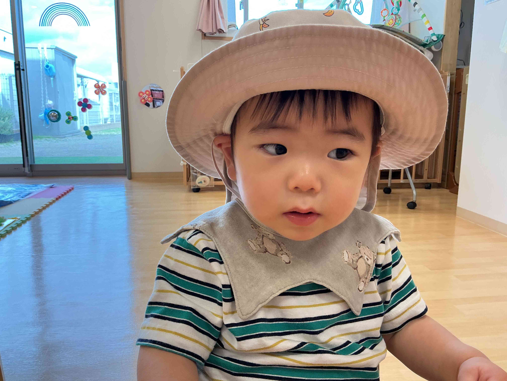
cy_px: 190
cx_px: 254
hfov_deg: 61.7
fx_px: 425
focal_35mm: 29
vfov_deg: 48.2
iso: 64
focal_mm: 3
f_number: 1.8
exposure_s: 1/120
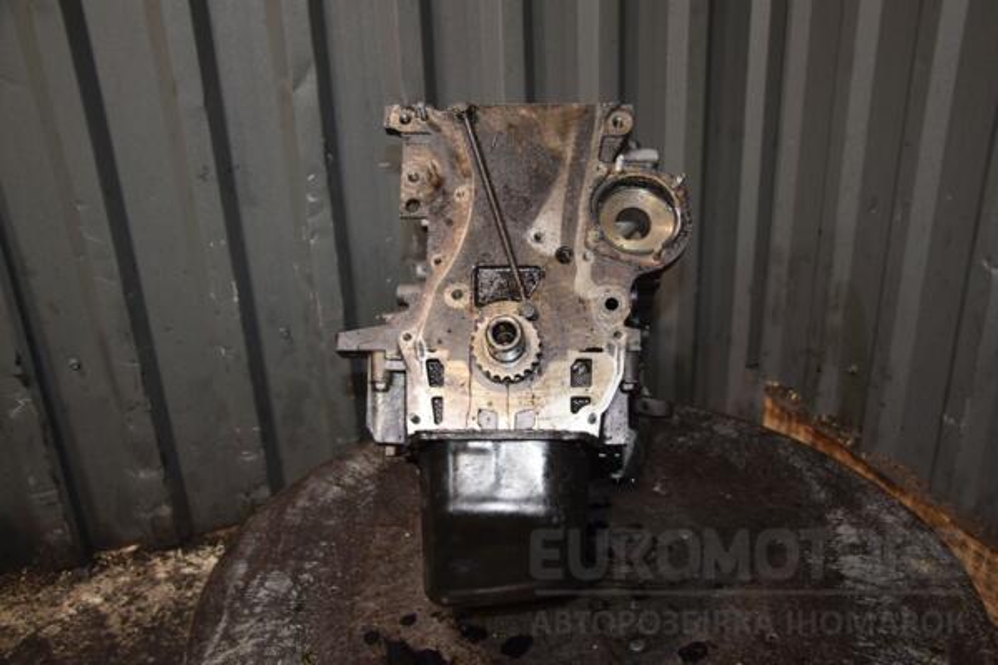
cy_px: 332
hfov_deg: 57.2
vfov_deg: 40.0
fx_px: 915
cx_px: 499
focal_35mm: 33
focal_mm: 22
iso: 800
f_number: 5
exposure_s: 1/60
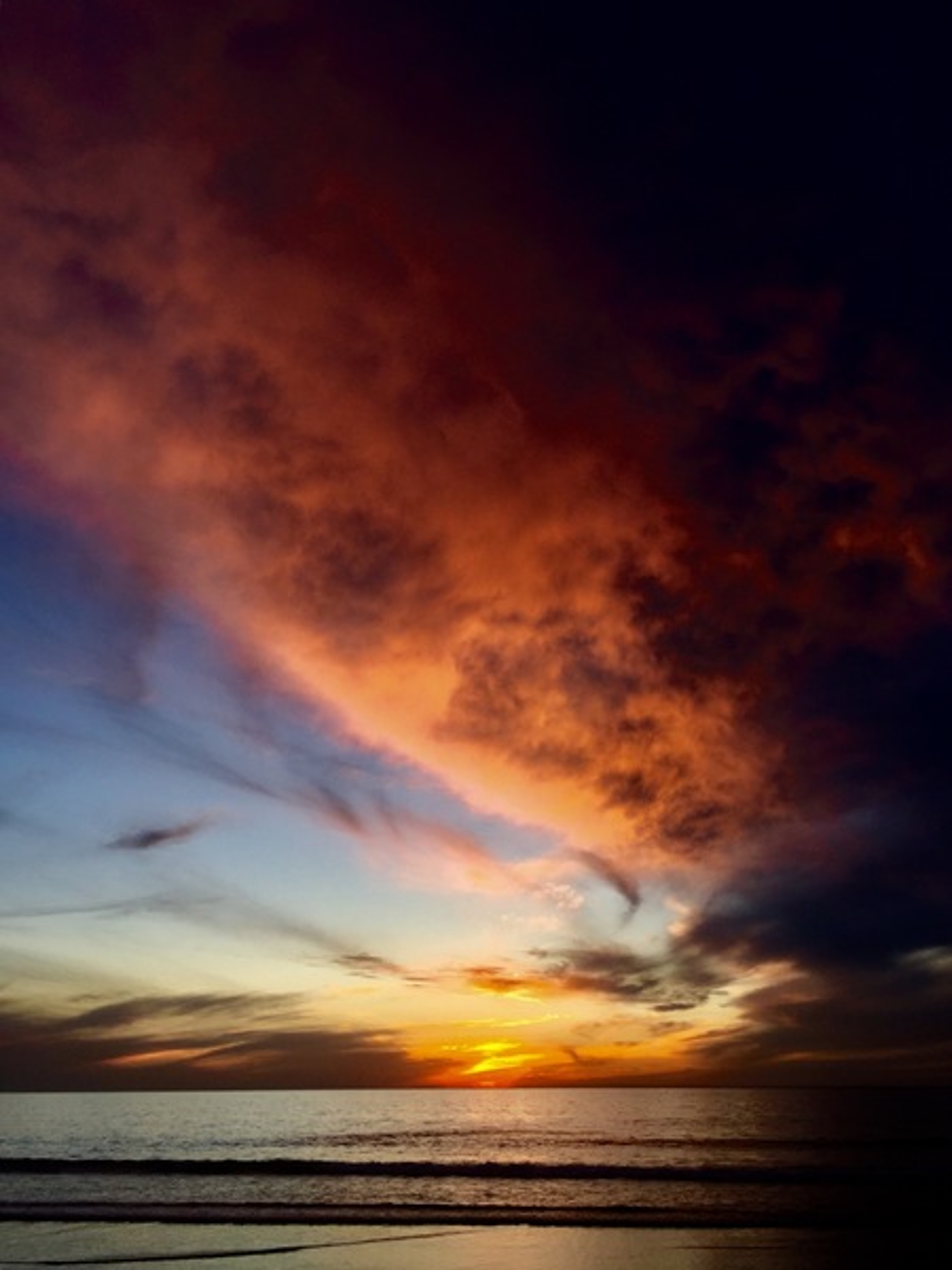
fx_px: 1063
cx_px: 476
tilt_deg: +23.4
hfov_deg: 48.2
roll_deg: +1.9
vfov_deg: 61.7
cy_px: 635
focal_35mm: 29
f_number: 2.2
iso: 32
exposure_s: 1/273
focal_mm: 4.15
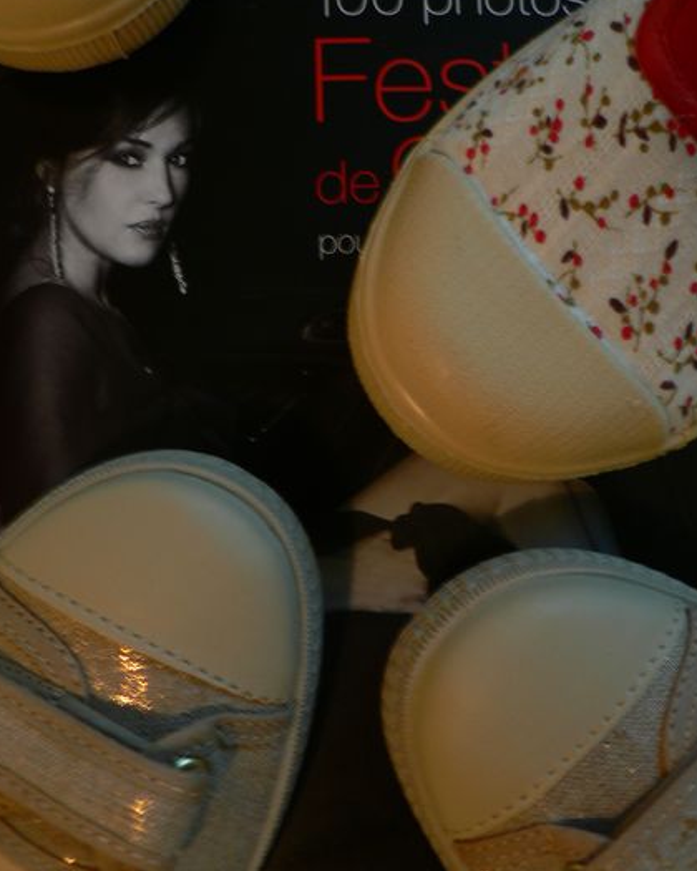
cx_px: 344
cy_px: 411
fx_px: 1057
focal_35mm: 41
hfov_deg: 36.5
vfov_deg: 44.8
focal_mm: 6
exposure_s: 1/8
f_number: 2.8
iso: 80
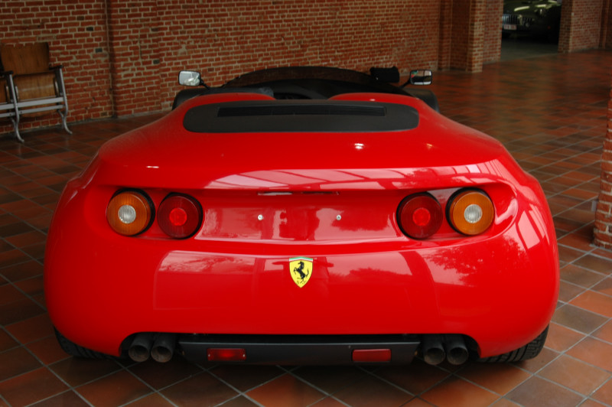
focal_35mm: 42
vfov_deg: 31.8
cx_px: 306
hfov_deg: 46.4
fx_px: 713
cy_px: 204
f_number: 5.6
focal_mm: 28
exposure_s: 1/40
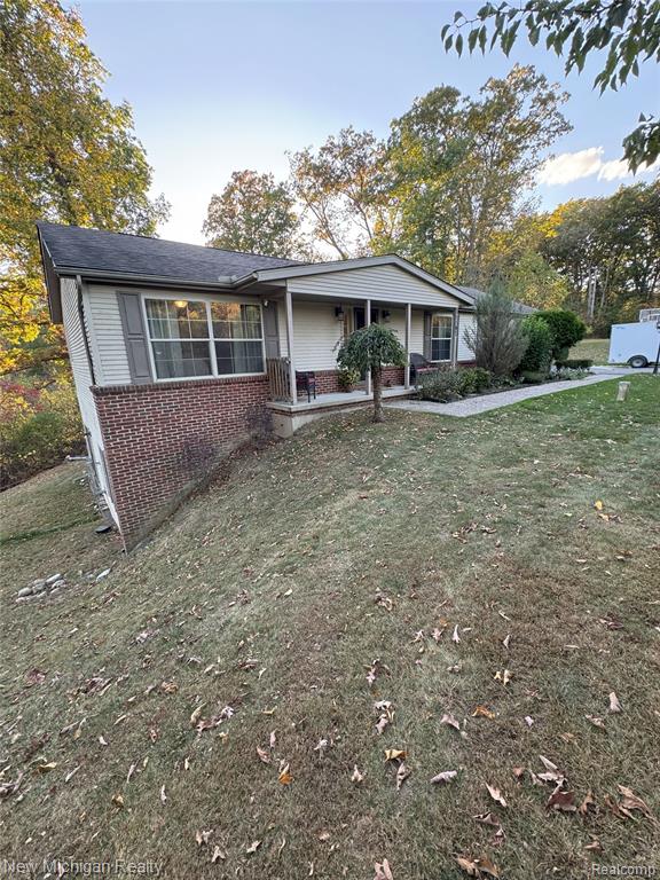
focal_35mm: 14
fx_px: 356
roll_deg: +1.6
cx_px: 330
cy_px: 440
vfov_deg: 102.1
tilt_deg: -12.7
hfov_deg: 85.7
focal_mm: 2.22
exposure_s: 1/99
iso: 80
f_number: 2.2
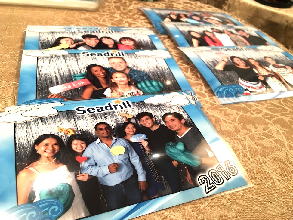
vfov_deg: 46.8
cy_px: 110
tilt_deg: -38.1
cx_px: 145
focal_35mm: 30
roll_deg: -8.6
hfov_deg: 60.0
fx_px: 254
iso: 125
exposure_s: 1/33
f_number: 2.2
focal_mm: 4.15
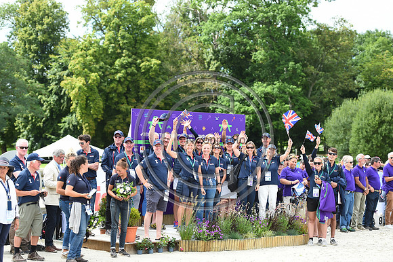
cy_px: 131
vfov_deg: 16.1
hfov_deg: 23.9
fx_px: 927
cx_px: 196
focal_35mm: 85
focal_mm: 85
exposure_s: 1/1000
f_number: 2.8
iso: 220
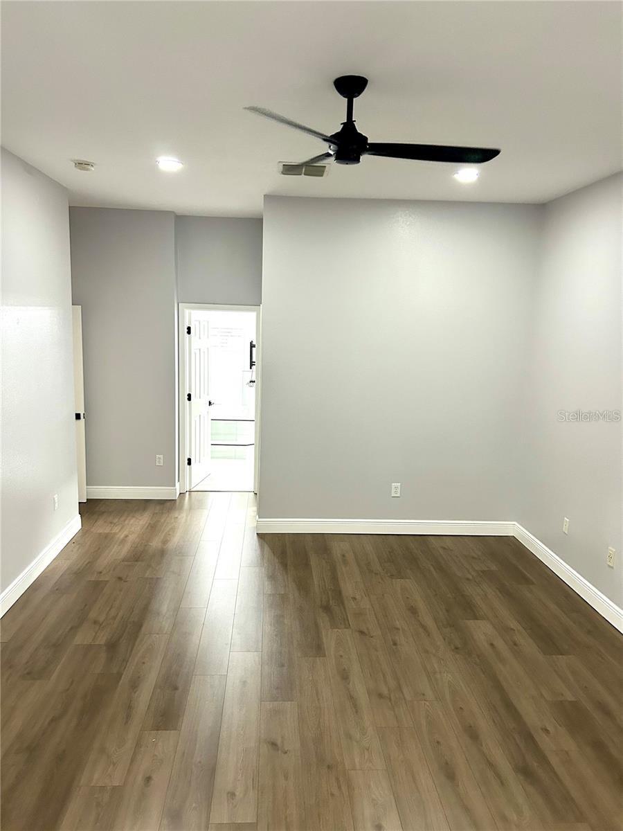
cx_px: 312
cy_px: 416
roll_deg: -2.4
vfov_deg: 67.3
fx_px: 624
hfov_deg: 53.1
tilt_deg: -9.2
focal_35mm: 26
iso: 320
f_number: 1.5
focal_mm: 5.7
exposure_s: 1/60
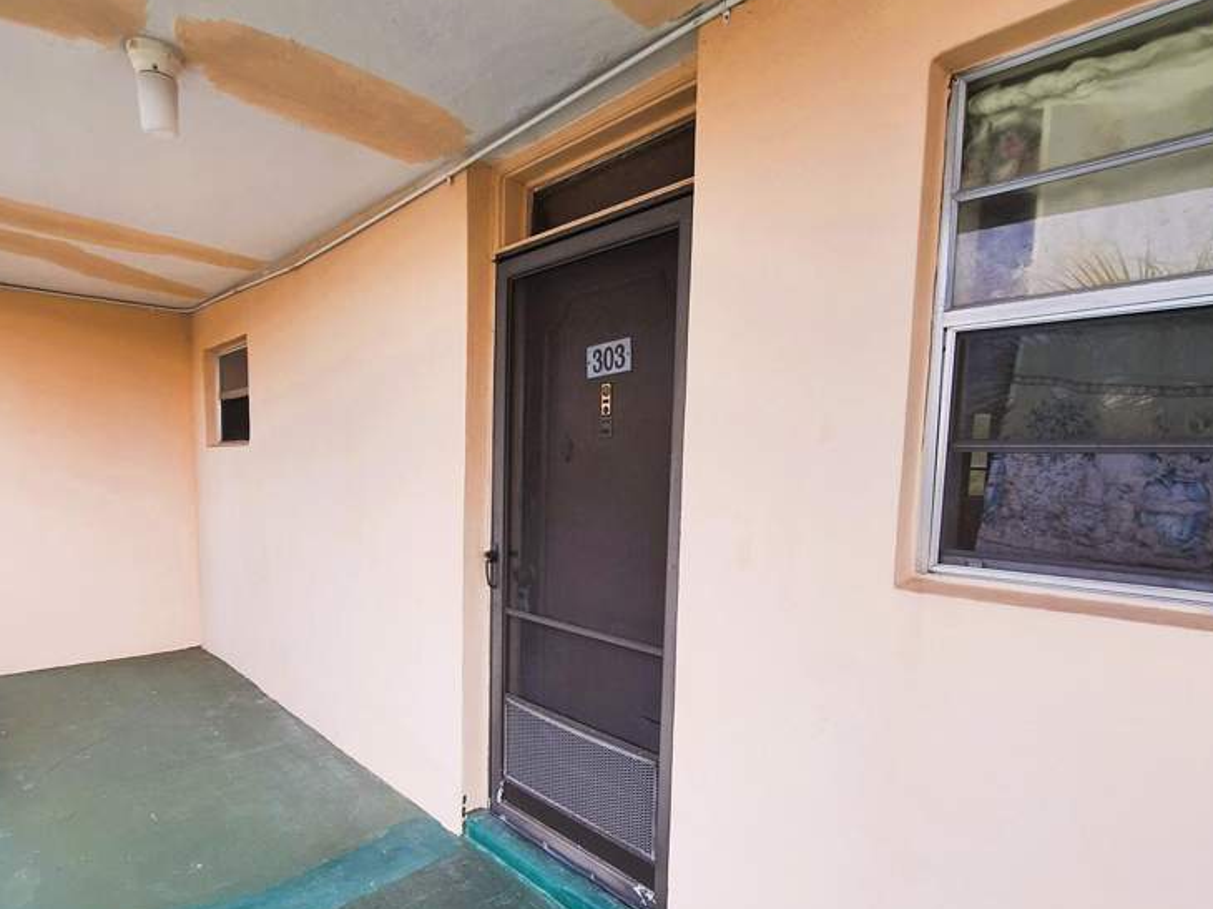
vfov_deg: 68.1
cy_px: 540
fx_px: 666
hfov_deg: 84.7
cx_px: 598
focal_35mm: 19
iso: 64
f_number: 2.2
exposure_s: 1/60
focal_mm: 1.74
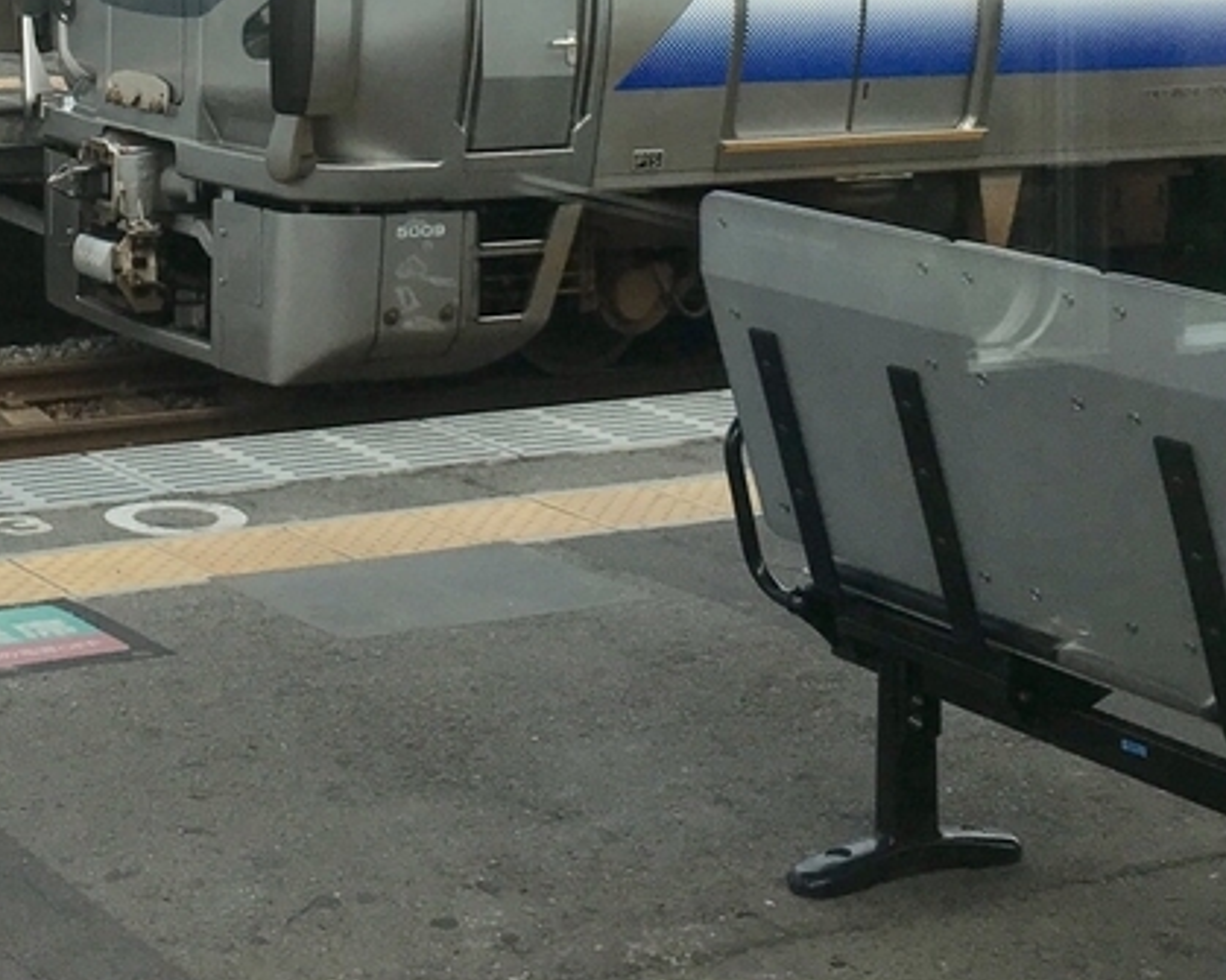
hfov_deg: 23.1
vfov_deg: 17.8
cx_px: 170
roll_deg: -0.3
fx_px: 2938
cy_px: -263
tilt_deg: +0.2
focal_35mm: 81
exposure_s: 1/646
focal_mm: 4.15
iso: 25
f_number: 2.2
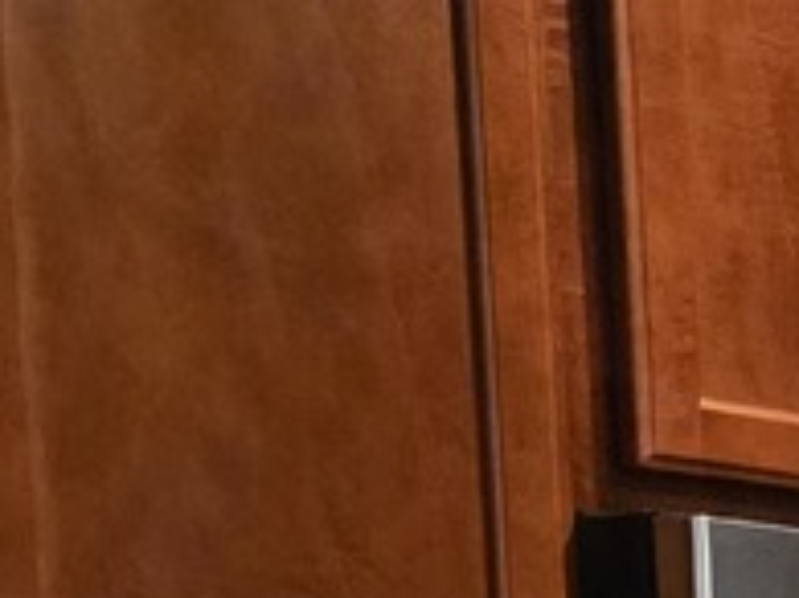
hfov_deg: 9.0
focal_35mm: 170
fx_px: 3921
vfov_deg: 8.1
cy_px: 1425
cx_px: 2553
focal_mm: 6.3
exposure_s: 1/120
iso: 1600
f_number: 1.7
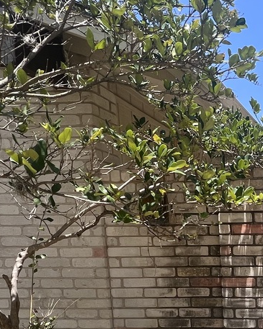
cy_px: 310
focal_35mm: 40
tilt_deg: -9.0
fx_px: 390
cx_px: 351
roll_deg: +0.3
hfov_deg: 29.3
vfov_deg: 41.3
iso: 32
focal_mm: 1.57
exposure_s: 1/1004
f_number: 1.8
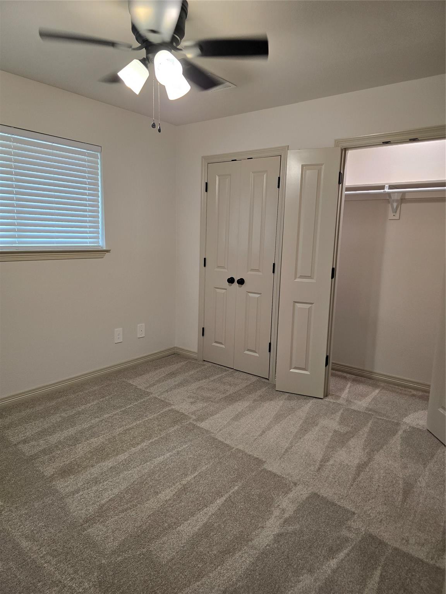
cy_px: 297
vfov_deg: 73.9
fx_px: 395
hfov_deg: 58.9
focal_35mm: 23
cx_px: 223
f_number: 1.7
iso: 125
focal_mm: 6.3
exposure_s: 1/120
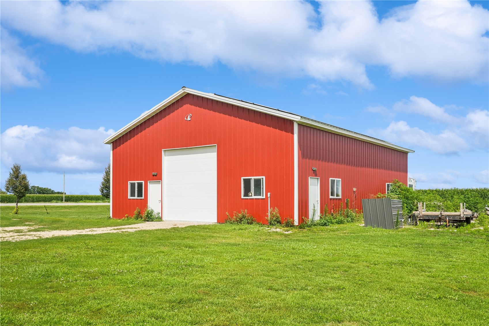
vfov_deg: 40.0
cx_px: 244
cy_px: 163
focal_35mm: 33
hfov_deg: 57.2
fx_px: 448
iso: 800
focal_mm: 33
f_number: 9
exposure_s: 1/3200
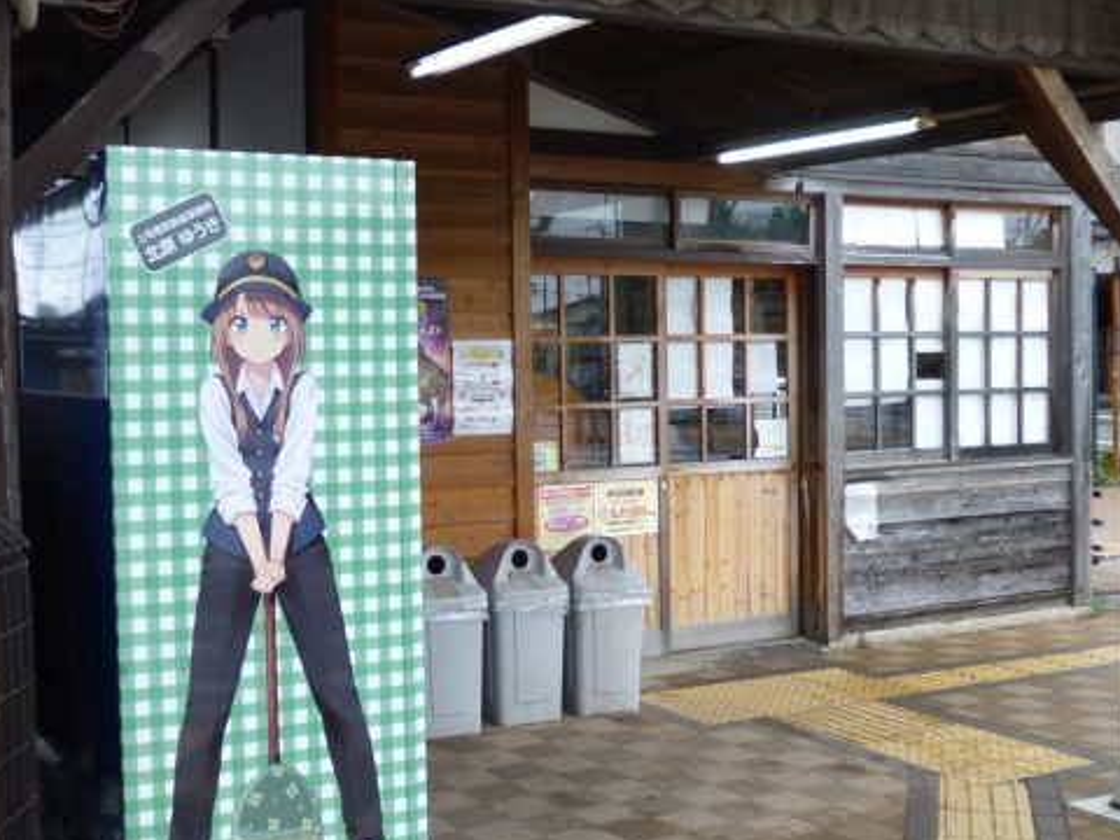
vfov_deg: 35.9
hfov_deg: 46.8
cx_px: 530
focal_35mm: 40
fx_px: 1294
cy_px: 397
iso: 100
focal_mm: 4.3
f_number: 2.8
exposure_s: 1/80
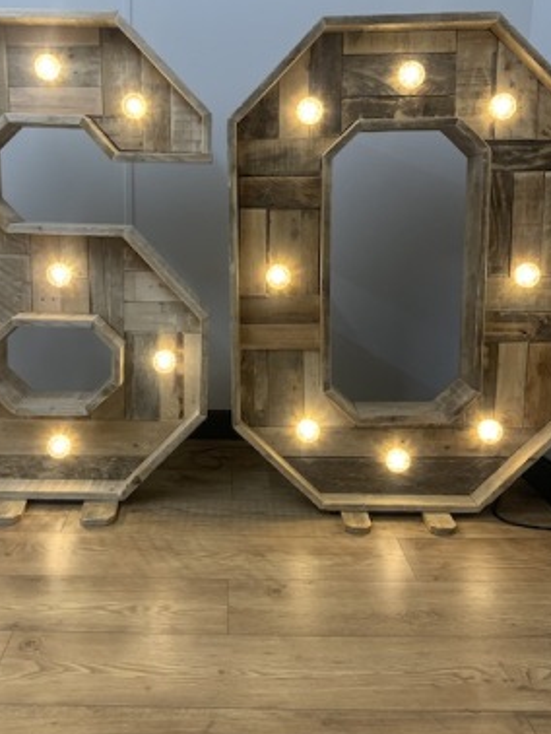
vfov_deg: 55.1
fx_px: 700
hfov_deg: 42.8
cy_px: 317
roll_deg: -0.8
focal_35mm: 33
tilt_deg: -9.7
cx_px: 225
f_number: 1.8
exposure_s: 1/49
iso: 100
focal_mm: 4.25
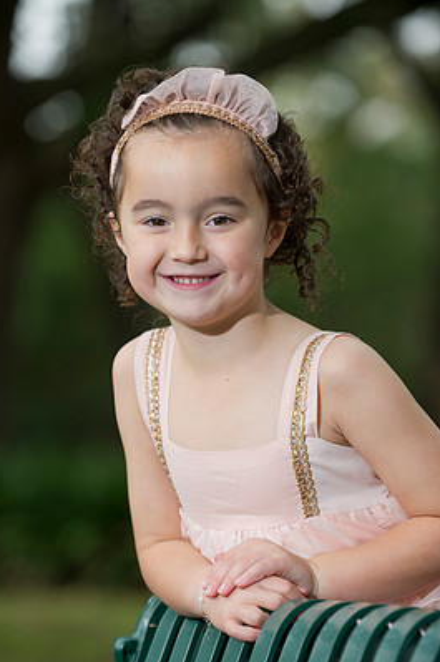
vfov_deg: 13.0
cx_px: 212
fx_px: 2904
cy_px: 360
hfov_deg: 8.7
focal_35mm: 158
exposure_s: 1/250
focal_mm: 140
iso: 400
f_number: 3.2
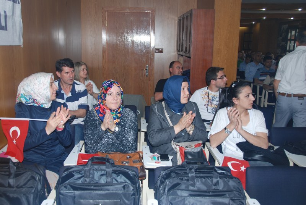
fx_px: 307
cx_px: 153
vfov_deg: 37.0
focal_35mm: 36
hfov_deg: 53.0
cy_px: 102
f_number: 4
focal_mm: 24
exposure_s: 1/60
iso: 200
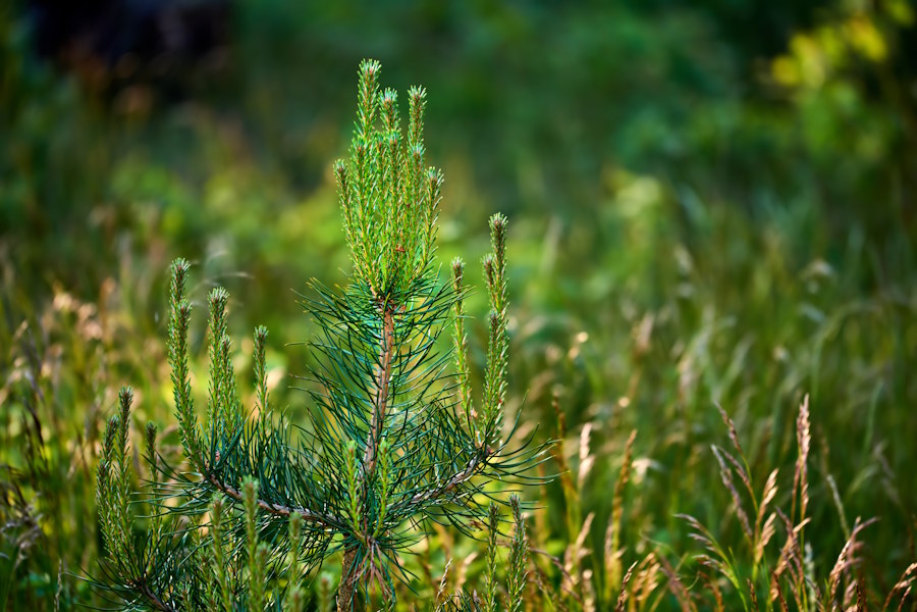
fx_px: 4585
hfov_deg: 11.4
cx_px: 458
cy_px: 306
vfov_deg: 7.6
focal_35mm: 180
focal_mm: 180
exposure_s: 1/640
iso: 250
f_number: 3.2
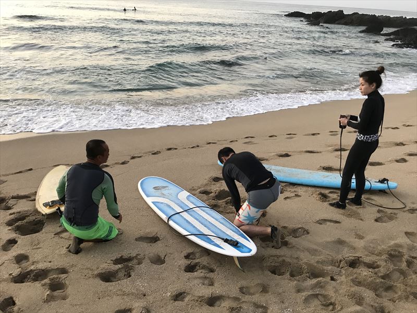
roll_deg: -3.1
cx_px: 208
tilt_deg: -24.2
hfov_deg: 63.4
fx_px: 337
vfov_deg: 49.7
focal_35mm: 28
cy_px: 156
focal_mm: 3.99
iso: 32
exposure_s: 1/30
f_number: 1.8
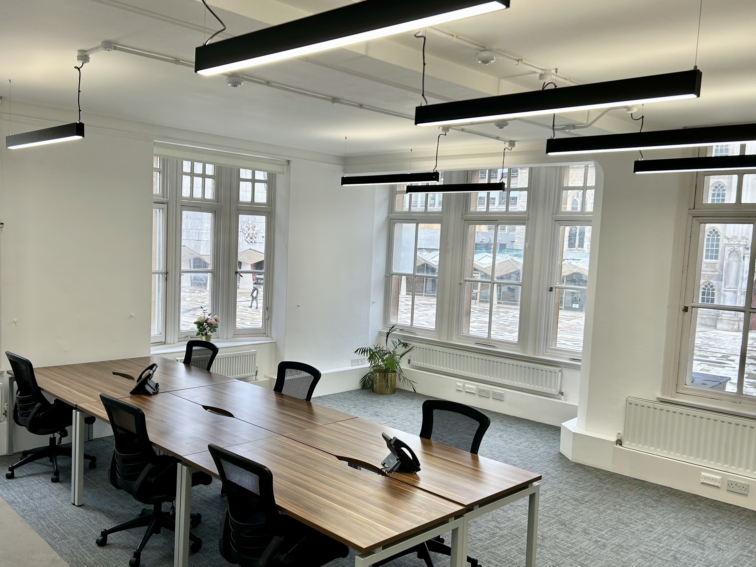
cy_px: 296
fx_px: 677
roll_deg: -2.0
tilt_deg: -5.5
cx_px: 341
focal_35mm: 31
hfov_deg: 58.2
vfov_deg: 45.4
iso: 32
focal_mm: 5.7
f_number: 1.5
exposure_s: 1/127
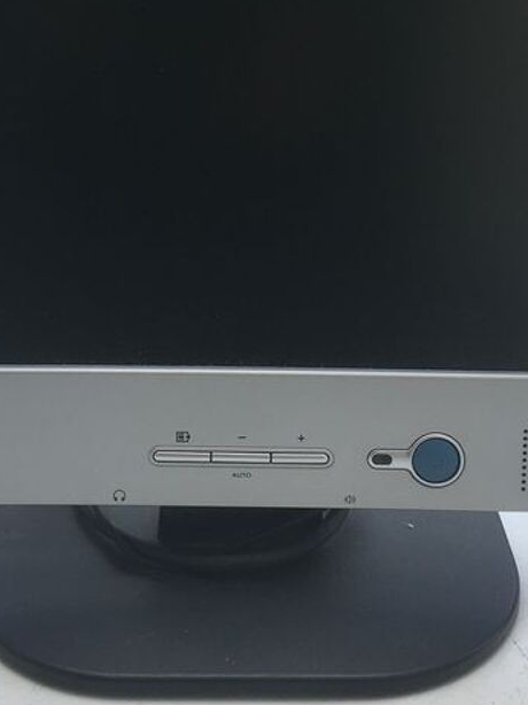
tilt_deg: -18.9
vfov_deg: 30.0
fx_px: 1282
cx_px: 211
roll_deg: +0.9
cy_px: 144
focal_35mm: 63
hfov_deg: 23.2
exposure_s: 1/534
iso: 25
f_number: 2.2
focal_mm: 4.15
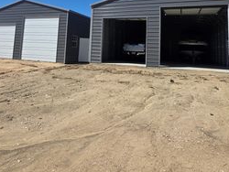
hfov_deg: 67.2
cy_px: 29
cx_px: 117
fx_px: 172
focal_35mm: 26
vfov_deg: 49.3
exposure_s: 1/3512
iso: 40
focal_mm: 2.2
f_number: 1.9
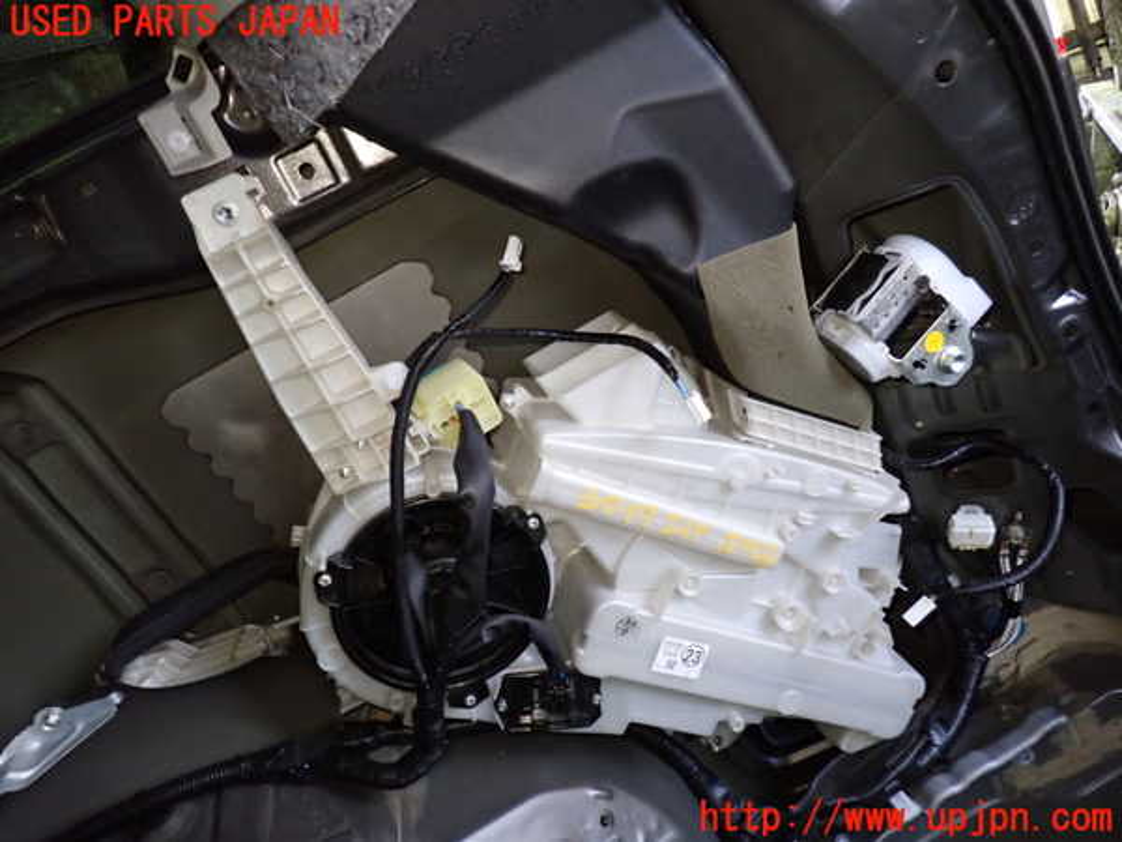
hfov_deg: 69.4
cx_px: 561
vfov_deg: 54.9
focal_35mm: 25
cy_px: 421
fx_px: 810
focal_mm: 4.5
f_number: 2
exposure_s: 1/30
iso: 640
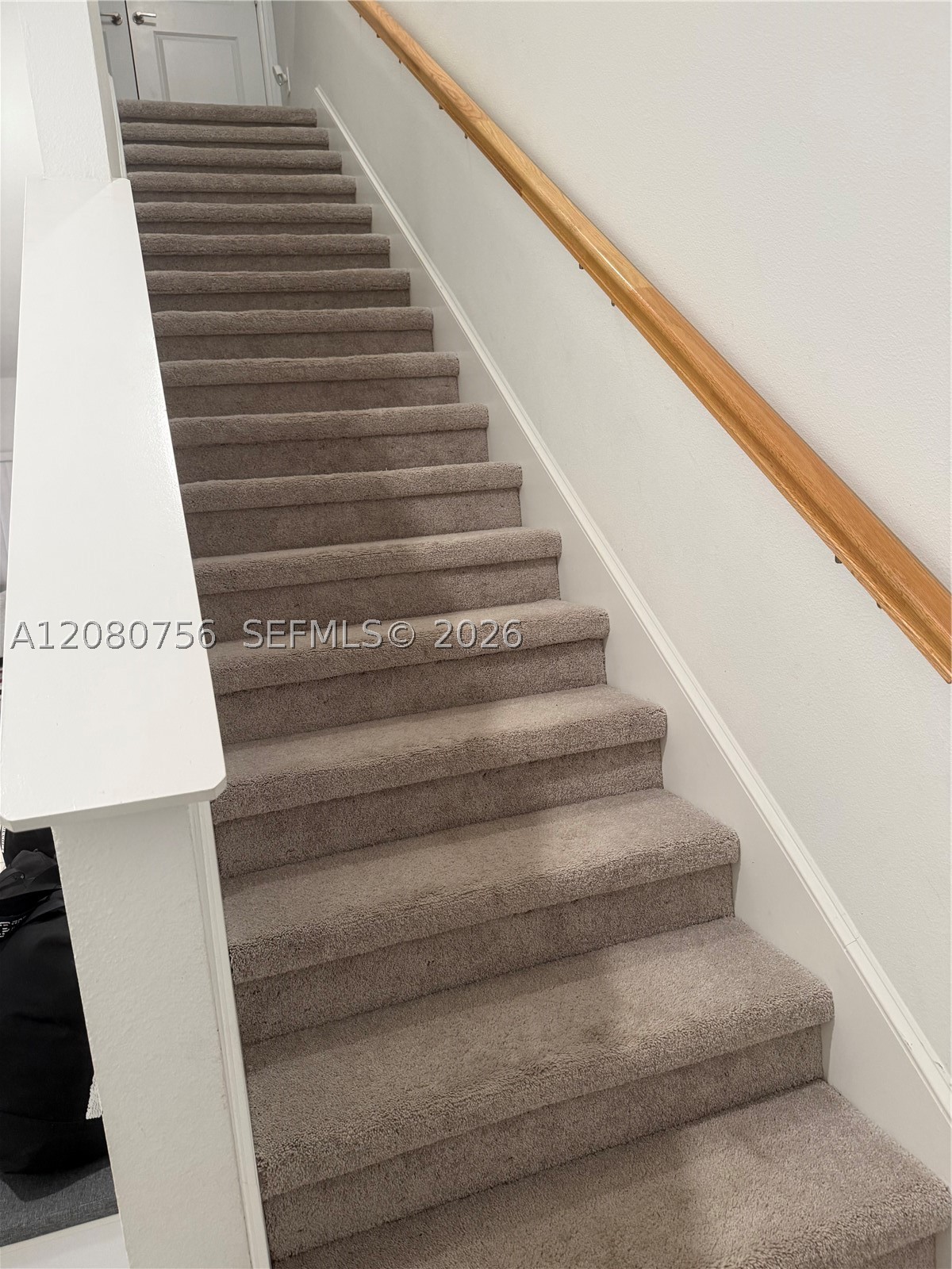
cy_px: 634
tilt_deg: -9.6
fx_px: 880
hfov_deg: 56.8
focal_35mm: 24
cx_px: 476
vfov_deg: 71.6
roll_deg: +4.4
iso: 250
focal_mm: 6.76
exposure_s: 1/60
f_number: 1.78
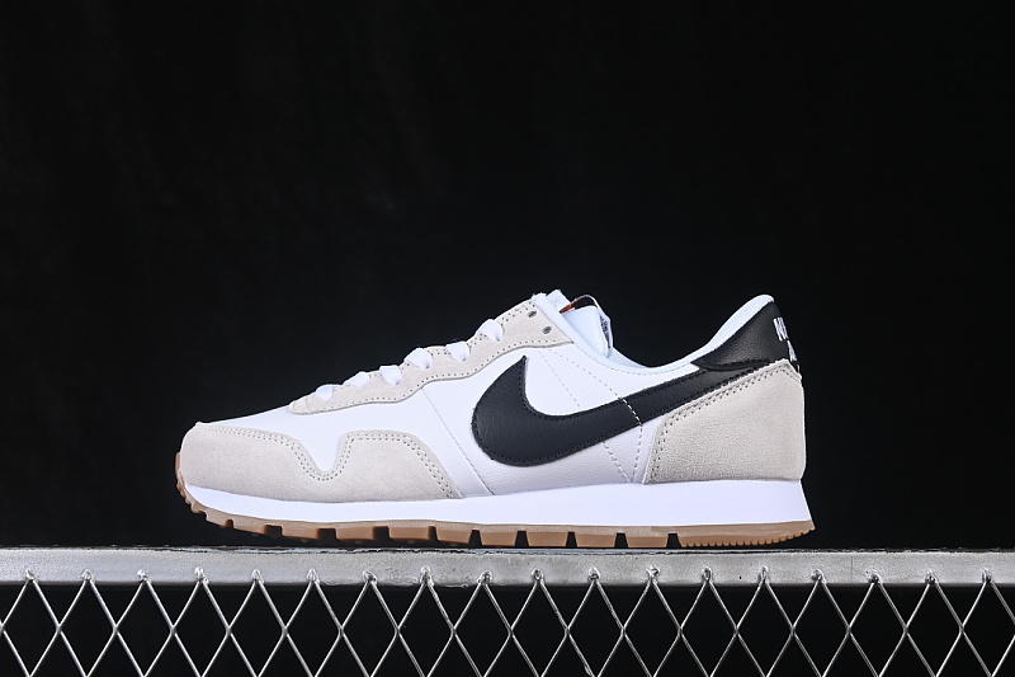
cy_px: 338
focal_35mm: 75
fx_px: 2114
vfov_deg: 18.2
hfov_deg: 27.0
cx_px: 508
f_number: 8
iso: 160
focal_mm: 50
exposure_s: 1/80
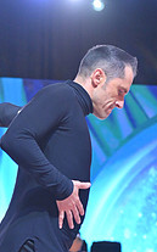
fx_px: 1372
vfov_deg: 10.3
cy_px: 314
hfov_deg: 6.5
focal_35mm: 200
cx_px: -57
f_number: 4
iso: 2000
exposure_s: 1/250
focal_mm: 70
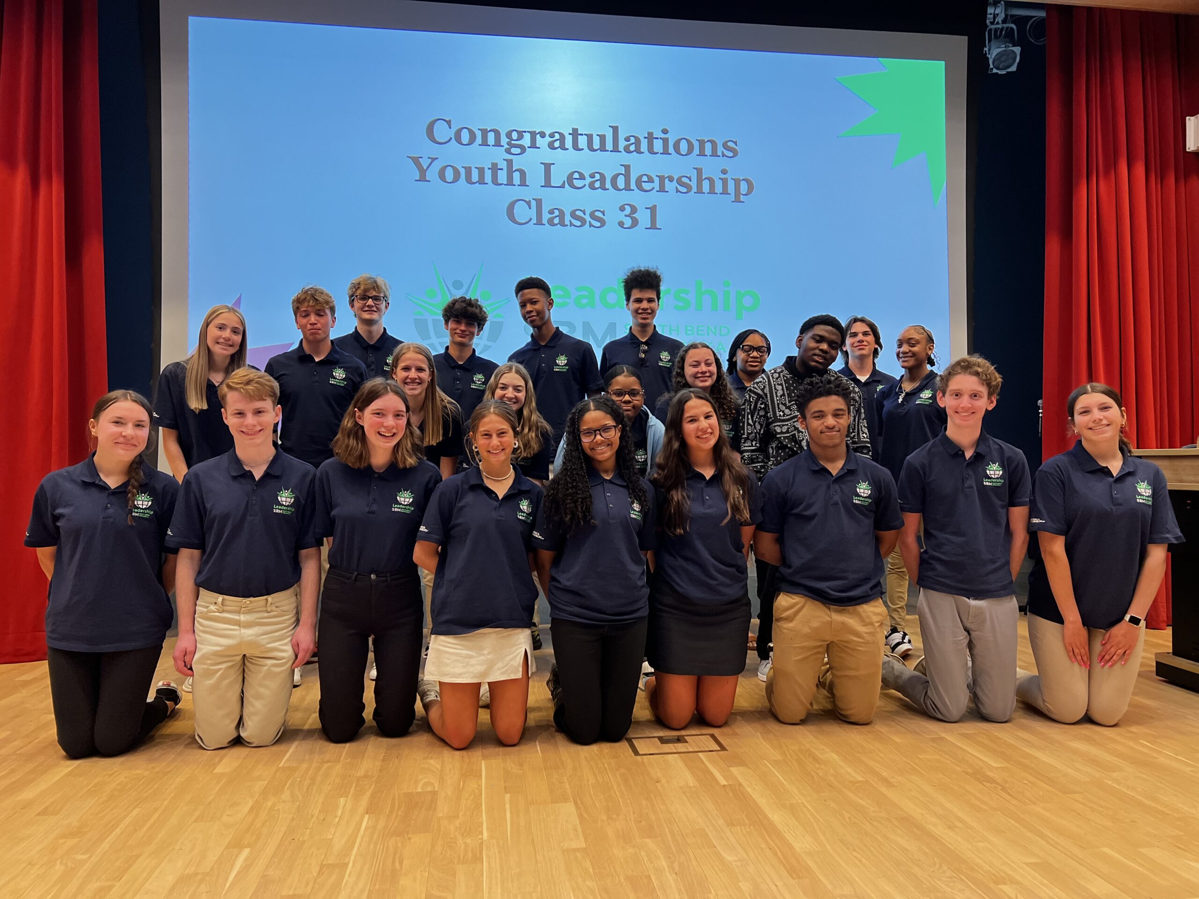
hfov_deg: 67.3
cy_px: 450
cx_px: 600
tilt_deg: +0.8
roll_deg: +0.8
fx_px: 901
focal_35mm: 26
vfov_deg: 53.1
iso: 160
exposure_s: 1/60
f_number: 1.5
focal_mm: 5.7
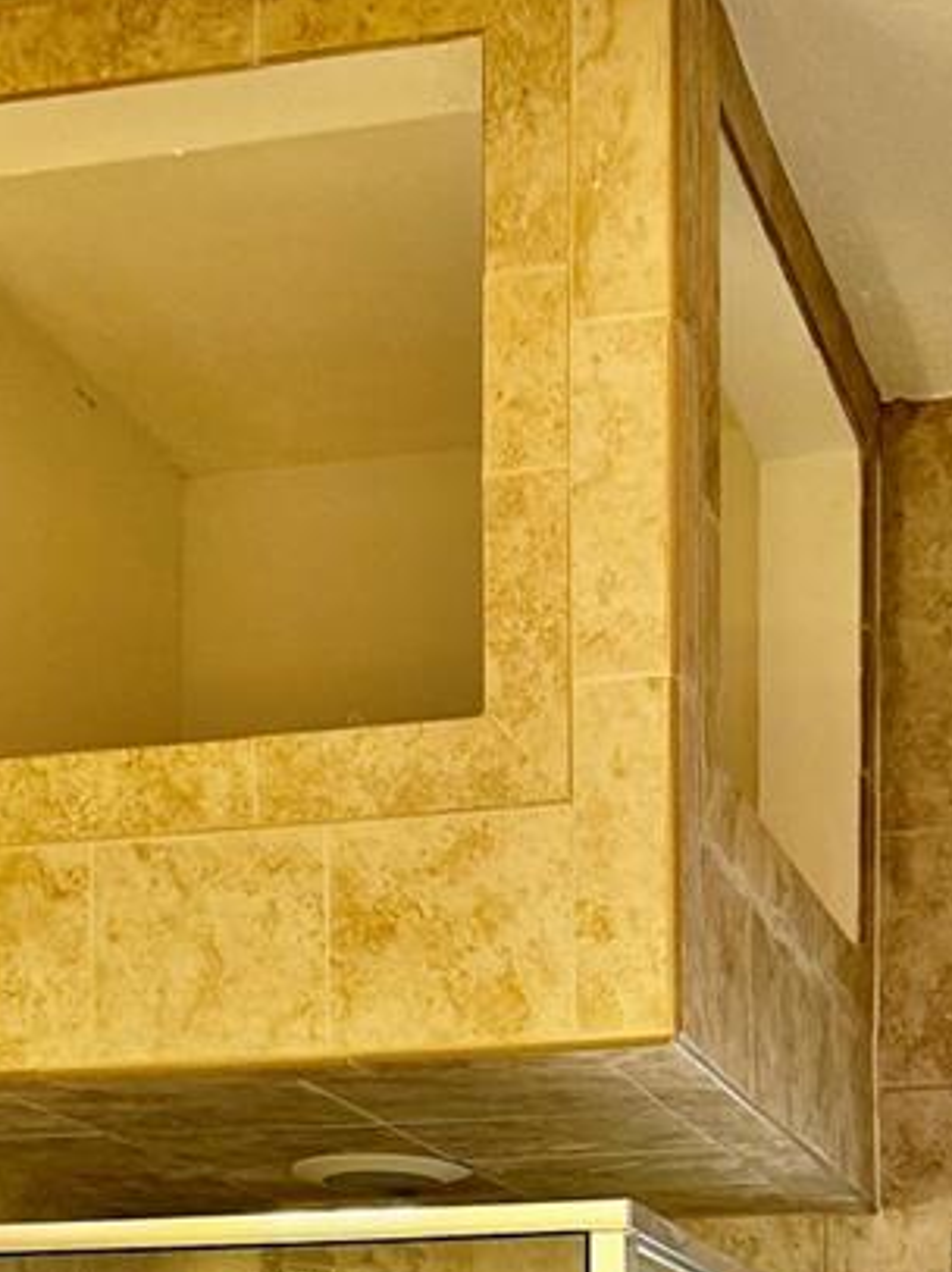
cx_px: 680
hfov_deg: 20.6
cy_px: 1645
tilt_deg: -2.3
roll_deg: +1.0
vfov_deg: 24.1
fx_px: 2606
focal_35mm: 71
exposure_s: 1/120
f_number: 1.78
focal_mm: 6.76
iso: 200
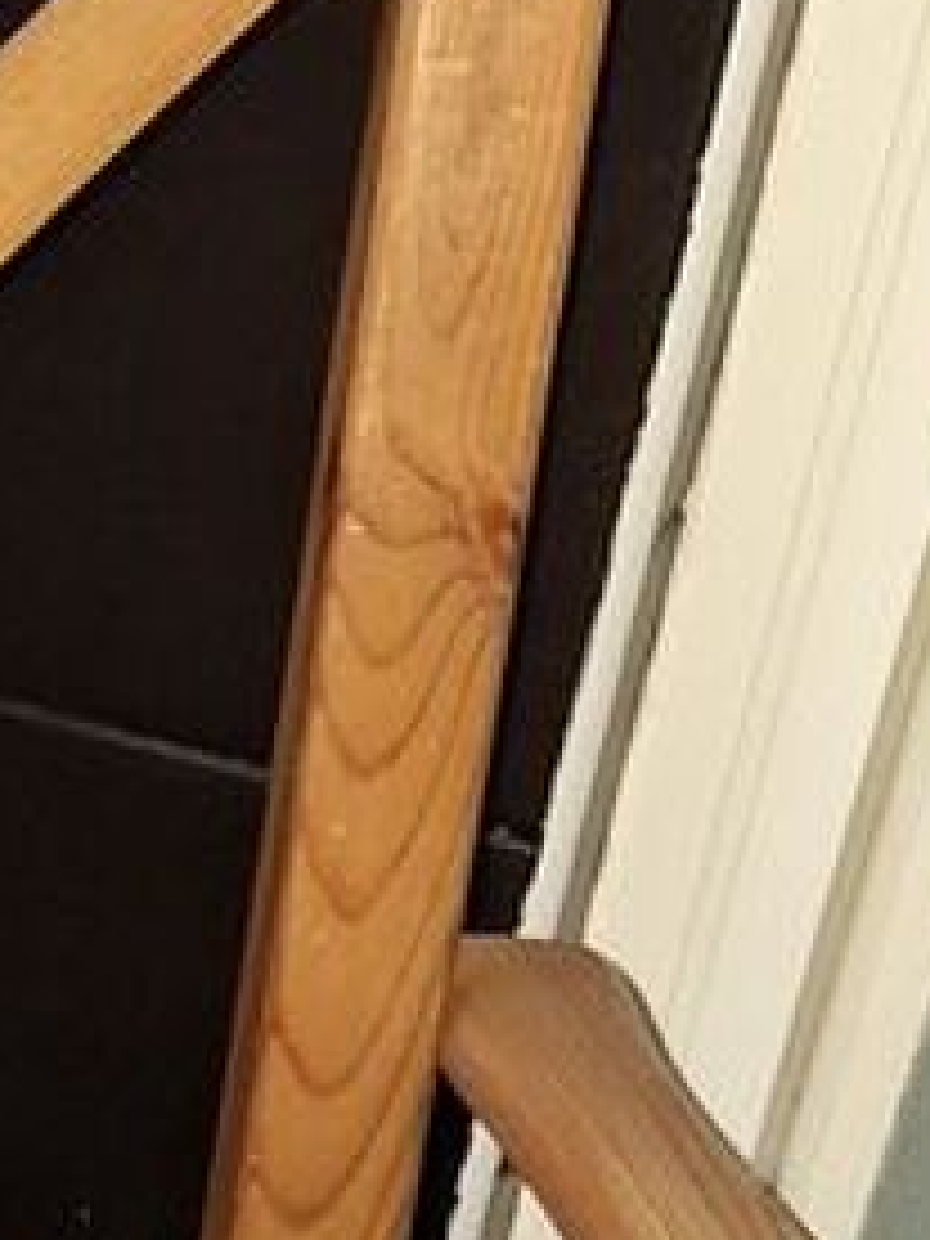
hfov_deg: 12.5
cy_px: 2136
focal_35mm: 111
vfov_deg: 15.5
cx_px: -571
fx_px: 3976
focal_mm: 5.54
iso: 250
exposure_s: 1/50
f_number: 1.8
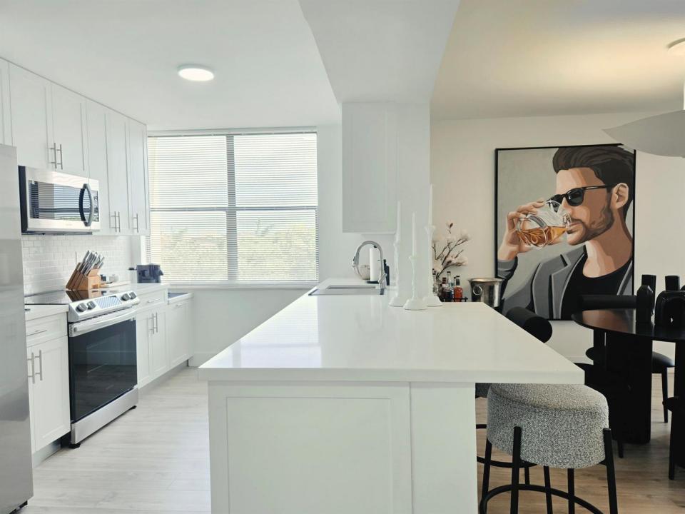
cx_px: 342
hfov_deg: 73.9
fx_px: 455
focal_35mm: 23
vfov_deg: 58.9
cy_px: 257
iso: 32
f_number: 1.8
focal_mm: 5.4
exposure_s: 1/120
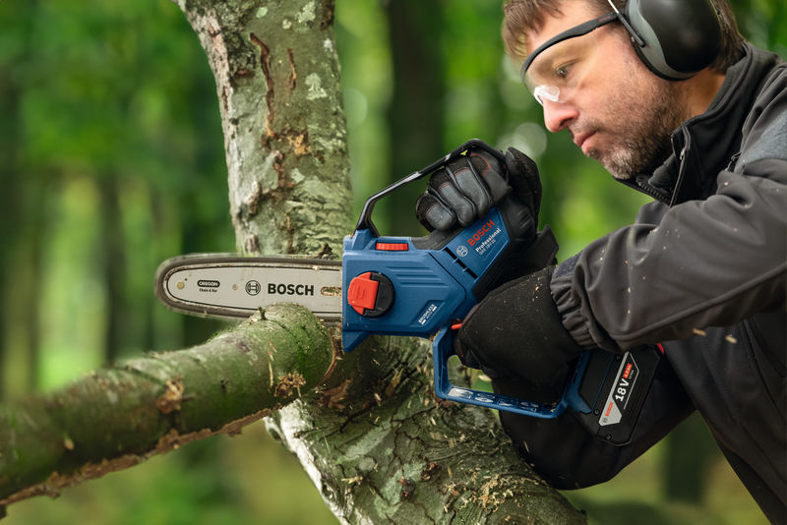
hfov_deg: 17.2
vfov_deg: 11.5
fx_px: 2602
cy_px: 262
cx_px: 394
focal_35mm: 119
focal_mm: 119
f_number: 2.8
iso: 1600
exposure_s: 1/160
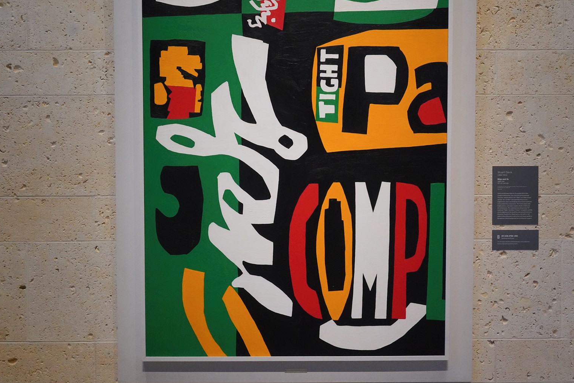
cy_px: 155
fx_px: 670
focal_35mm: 42
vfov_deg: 31.8
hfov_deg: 46.3
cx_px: 314
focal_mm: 32
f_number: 13
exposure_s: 1/100
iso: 6400
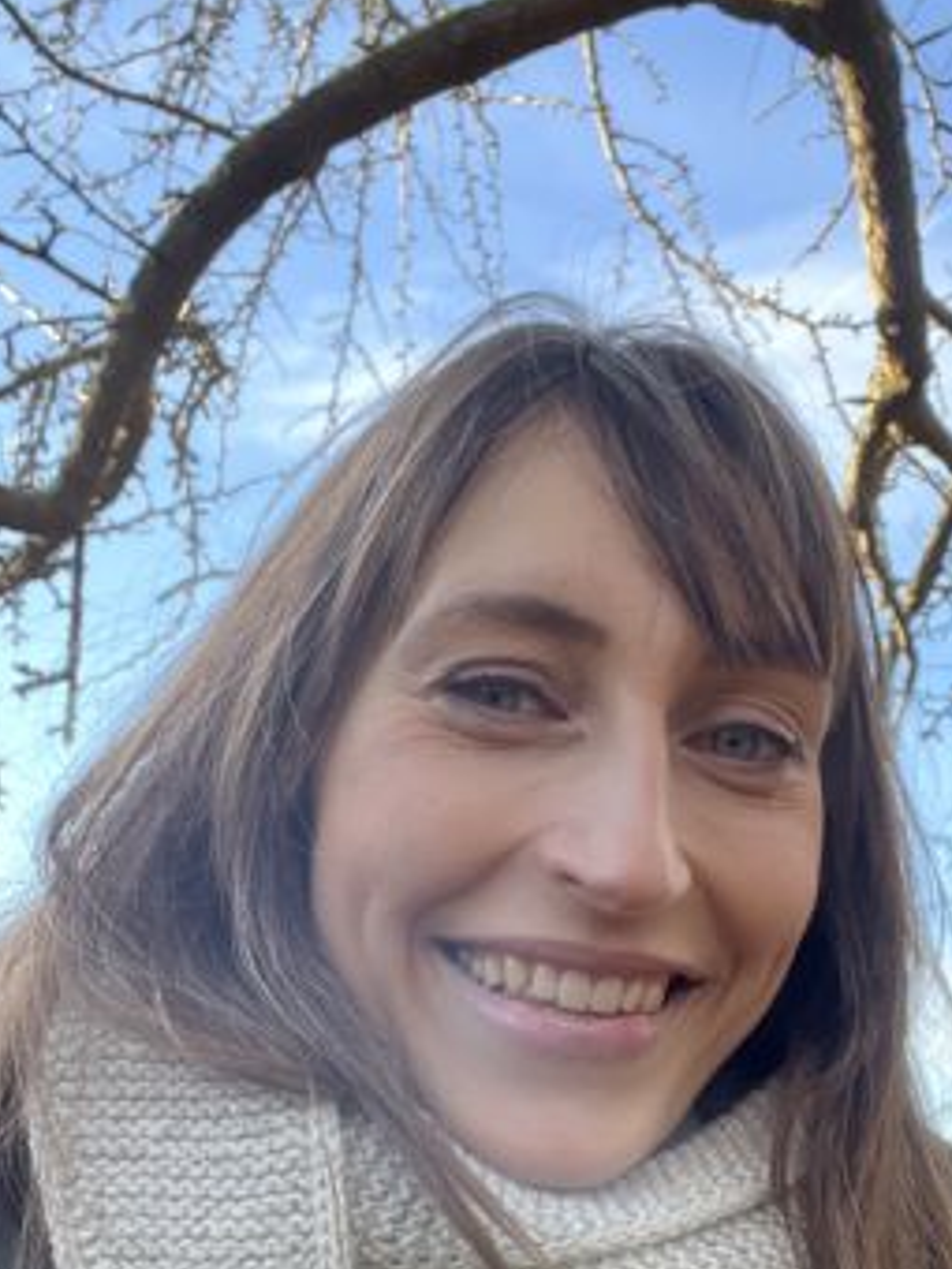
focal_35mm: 53
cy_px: 985
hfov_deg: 27.2
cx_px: 691
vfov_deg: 35.2
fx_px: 1943
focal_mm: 2.71
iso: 50
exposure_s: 1/121
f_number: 2.2
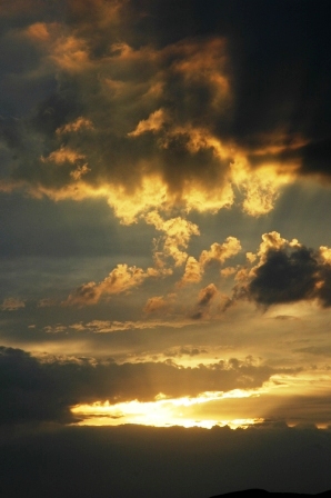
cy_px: 249
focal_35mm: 105
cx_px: 166
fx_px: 1450
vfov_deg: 19.5
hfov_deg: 13.0
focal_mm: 70
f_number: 9
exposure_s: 1/160
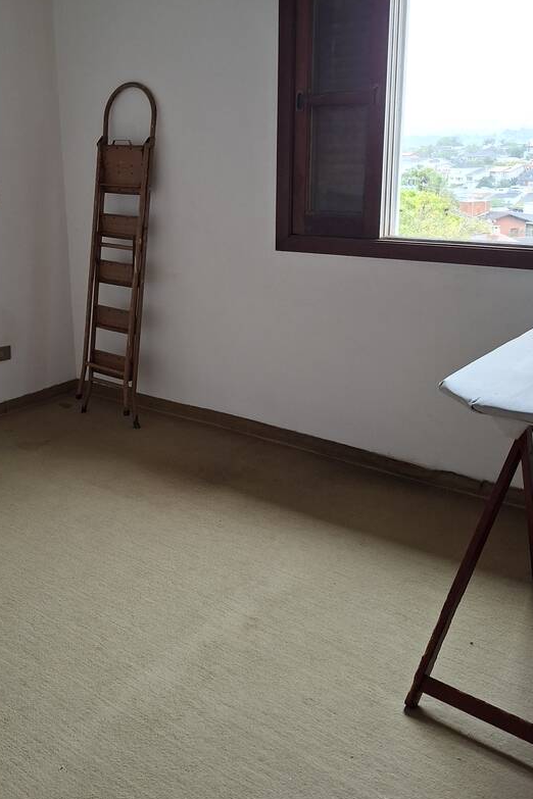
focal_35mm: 33
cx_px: 220
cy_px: 311
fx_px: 733
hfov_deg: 39.8
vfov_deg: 56.7
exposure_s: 1/33
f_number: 1.8
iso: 250
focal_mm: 5.54
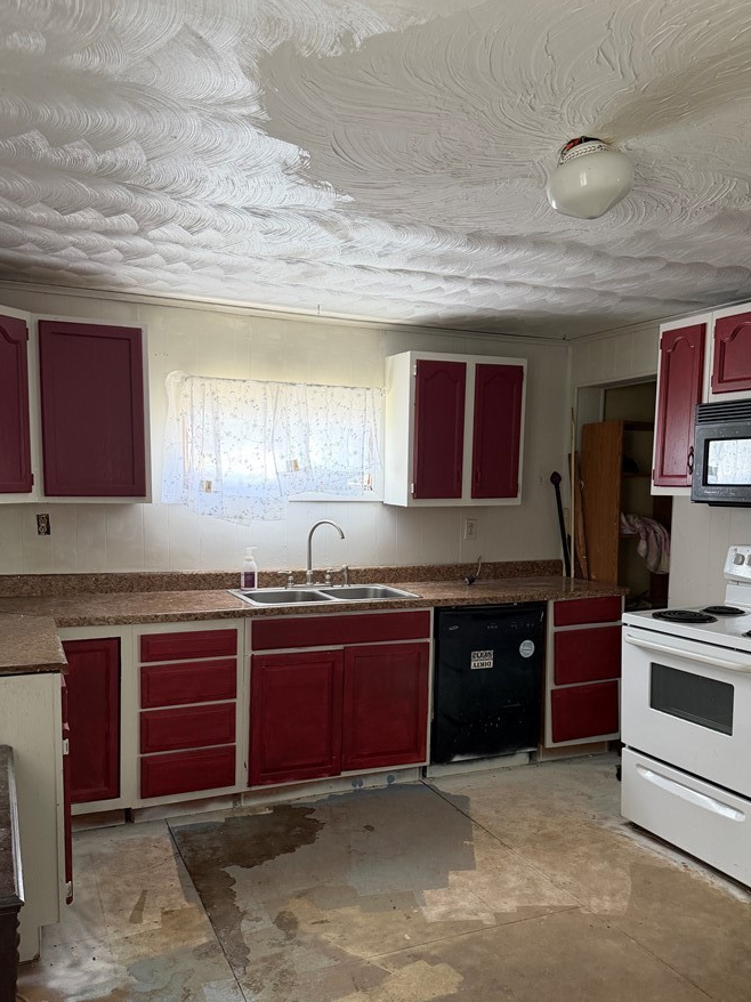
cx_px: 379
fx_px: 810
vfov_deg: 63.3
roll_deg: -0.9
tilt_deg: -6.5
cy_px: 561
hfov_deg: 49.7
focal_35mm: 28
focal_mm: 6.76
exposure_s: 1/60
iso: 250
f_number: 1.78
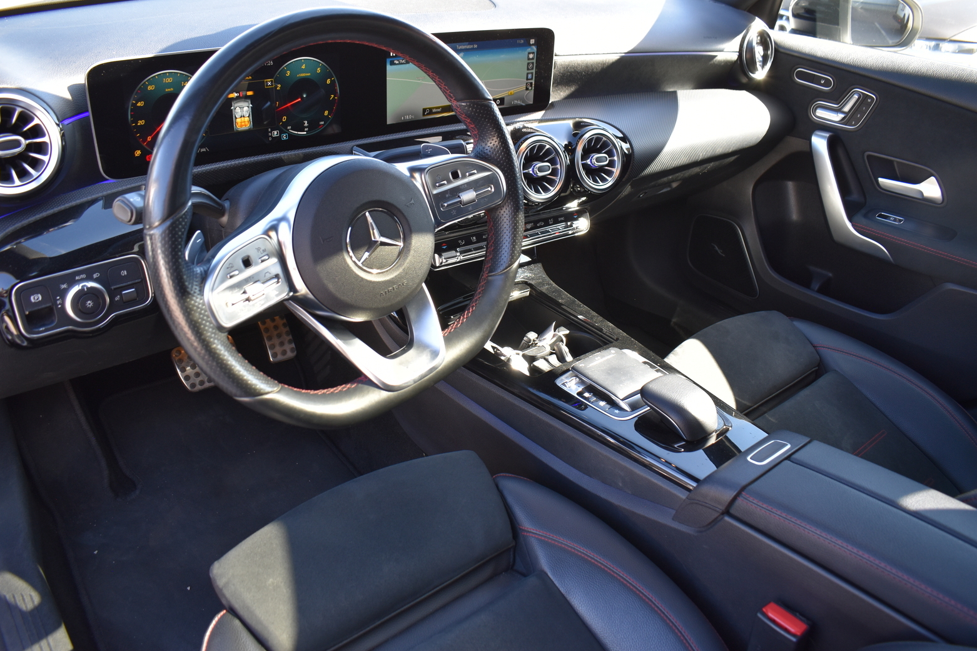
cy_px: 318
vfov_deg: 46.4
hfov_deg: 65.5
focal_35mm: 28
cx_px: 477
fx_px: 760
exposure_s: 1/125
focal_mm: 18
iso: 400
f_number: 5.6
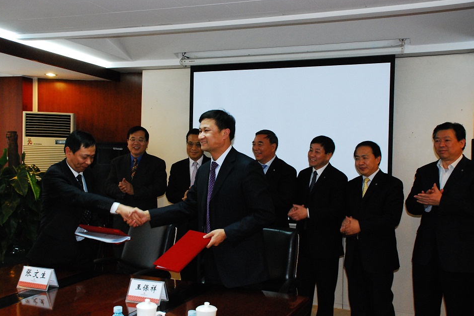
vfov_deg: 33.4
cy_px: 160
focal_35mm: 40
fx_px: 527
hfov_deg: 48.5
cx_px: 232
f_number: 5.6
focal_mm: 26
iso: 1600
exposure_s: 1/60
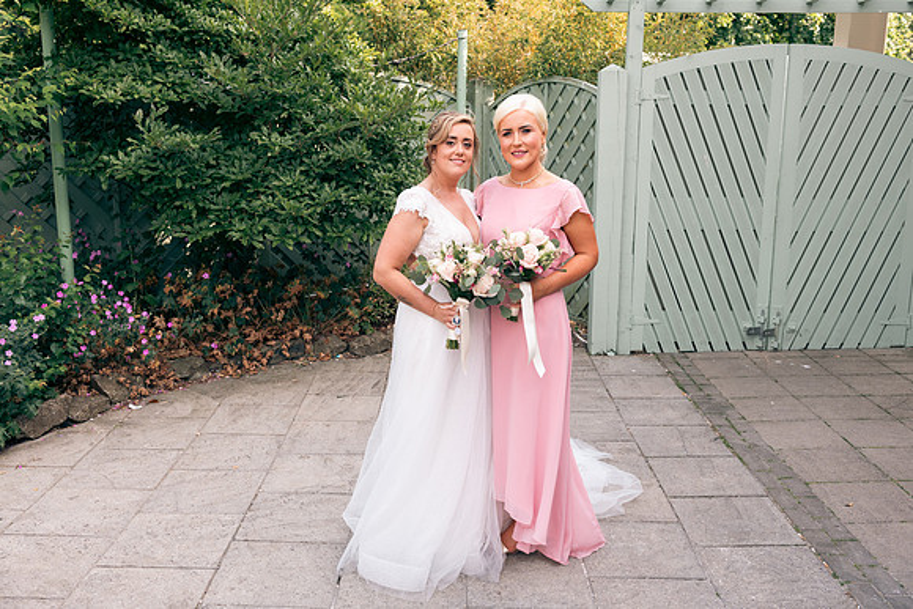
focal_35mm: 35
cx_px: 456
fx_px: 888
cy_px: 304
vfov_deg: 37.9
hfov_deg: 54.4
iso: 100
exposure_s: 1/100
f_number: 5.6
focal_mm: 35
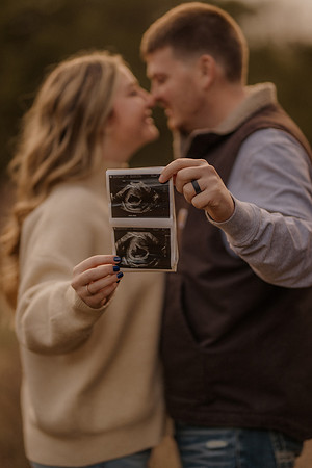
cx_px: 156
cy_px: 234
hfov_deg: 16.1
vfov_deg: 23.9
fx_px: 1105
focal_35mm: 85
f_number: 1.4
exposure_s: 1/1000
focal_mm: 85
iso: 320
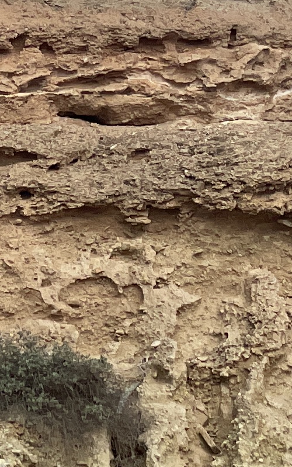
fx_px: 3537
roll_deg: +0.2
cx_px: 61
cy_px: -180
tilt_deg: +30.1
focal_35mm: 278
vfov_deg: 7.4
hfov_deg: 4.7
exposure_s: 1/1916
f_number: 2
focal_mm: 6
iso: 25
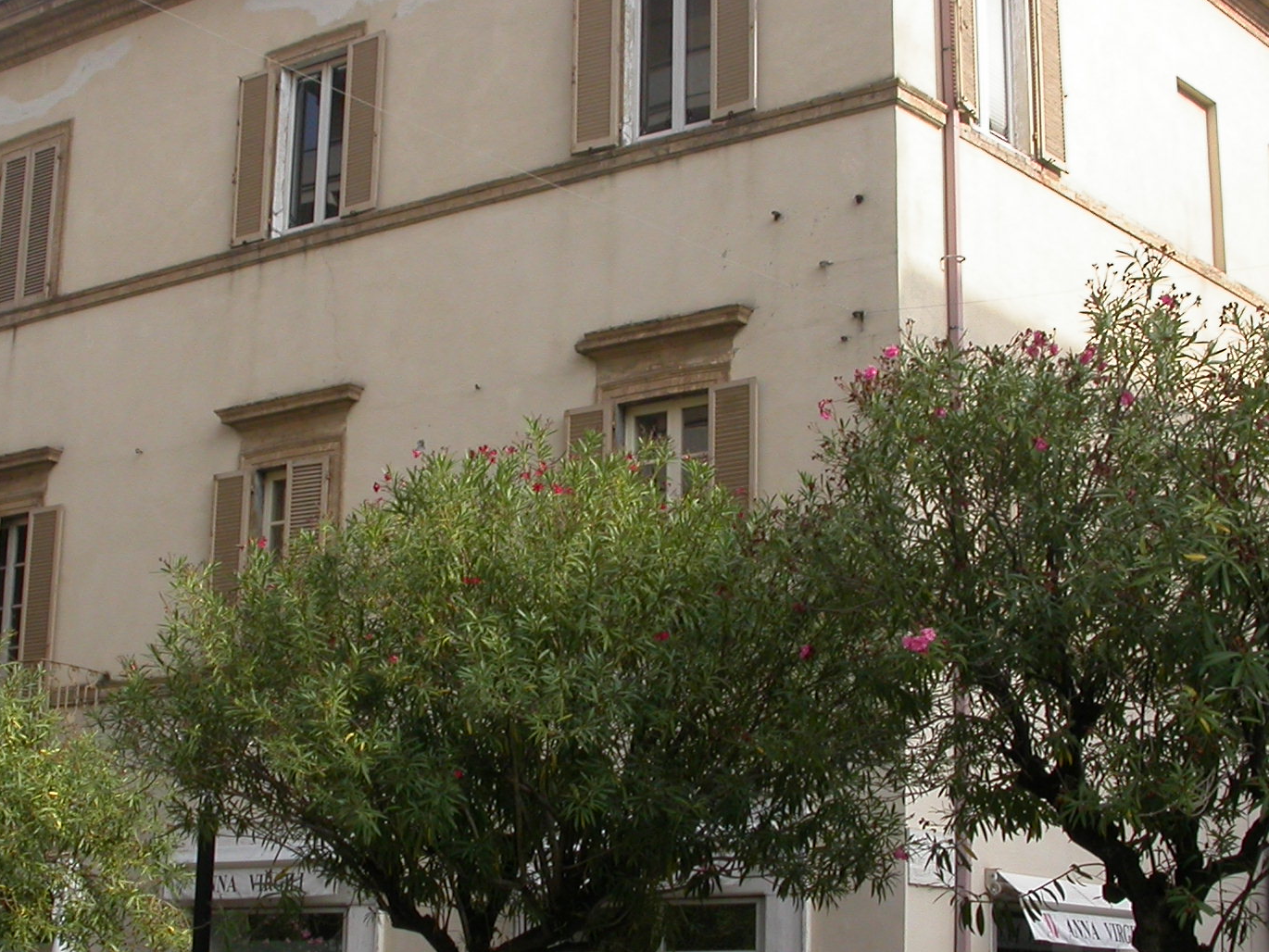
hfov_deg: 30.7
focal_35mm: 63
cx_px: 528
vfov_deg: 23.3
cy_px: 475
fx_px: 2310
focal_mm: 7.85
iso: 100
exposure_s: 1/205
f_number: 6.7
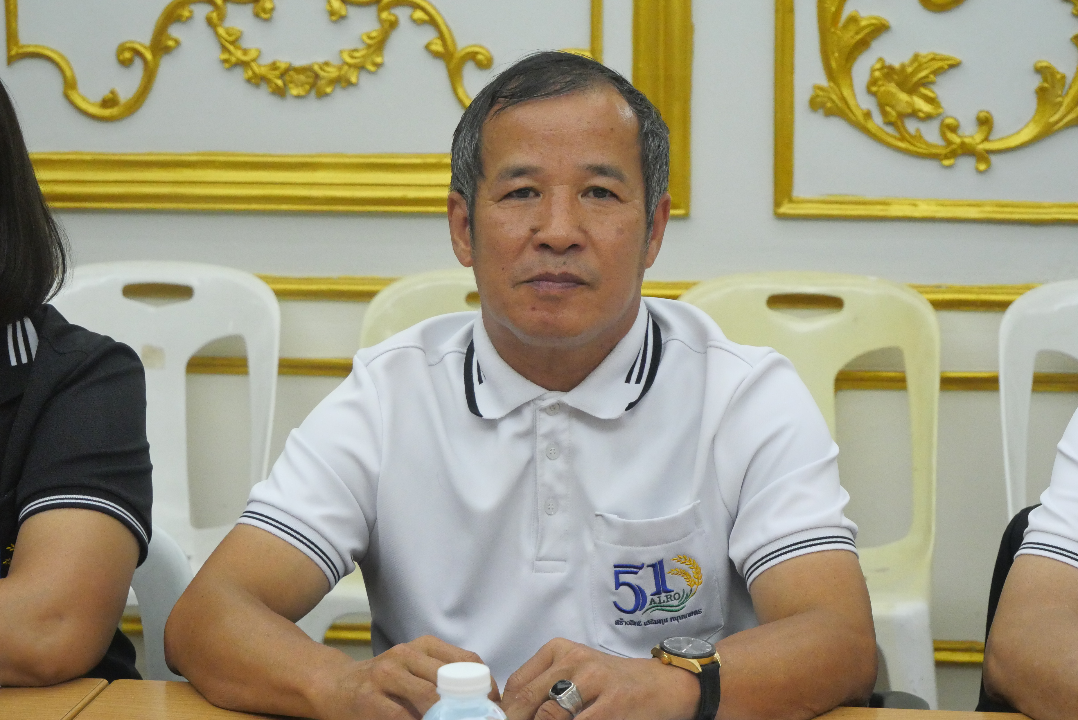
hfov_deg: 22.4
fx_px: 2727
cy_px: 360
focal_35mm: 91
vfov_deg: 15.0
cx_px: 539
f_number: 5.6
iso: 3200
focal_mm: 44
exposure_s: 1/60
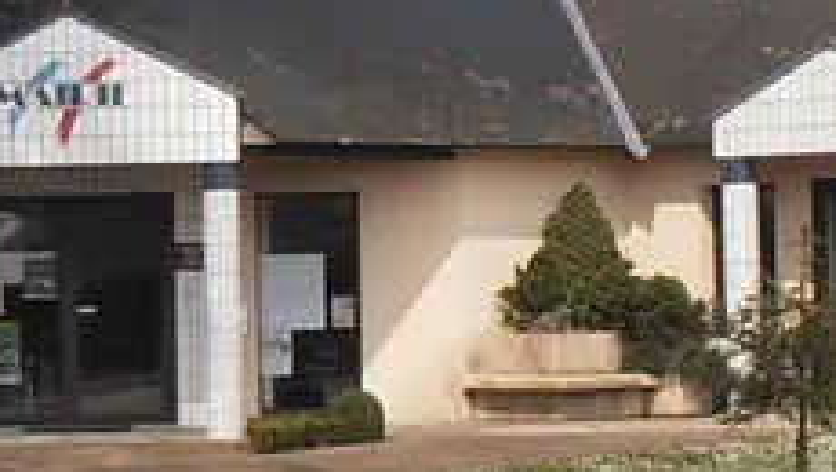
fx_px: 4971
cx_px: 73
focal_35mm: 224
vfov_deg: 5.4
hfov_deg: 9.6
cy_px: 367
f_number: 9.9
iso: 80
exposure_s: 1/200
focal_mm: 6.61
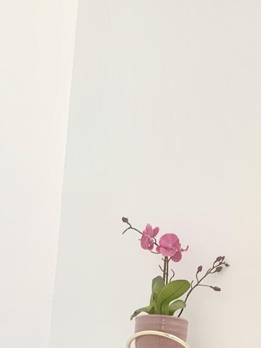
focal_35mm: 81
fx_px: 815
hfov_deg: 17.7
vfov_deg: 23.5
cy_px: 307
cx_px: 276
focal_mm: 4.25
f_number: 1.8
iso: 40
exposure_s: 1/120
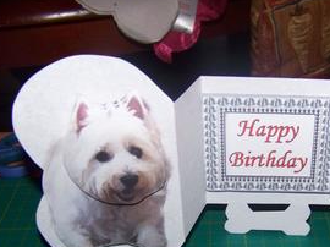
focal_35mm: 60
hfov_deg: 31.5
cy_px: 192
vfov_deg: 24.1
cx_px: 256
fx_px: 571
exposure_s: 1/30
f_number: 2.8
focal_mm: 5.85
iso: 200
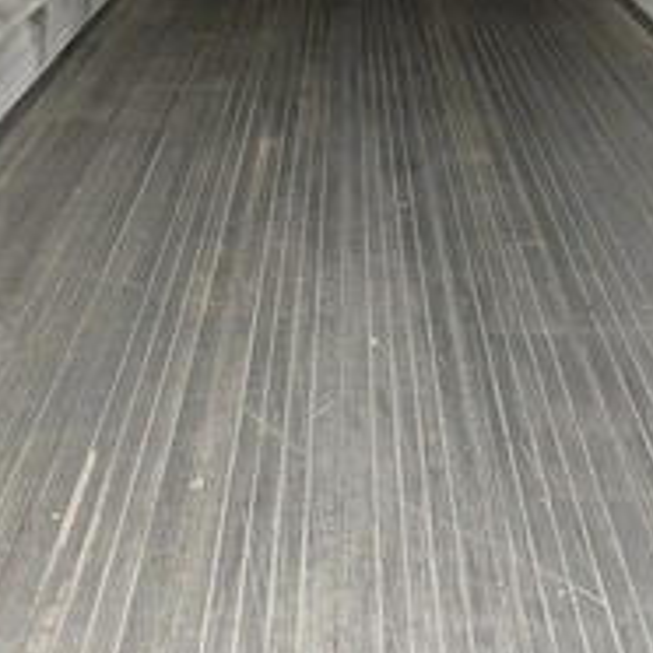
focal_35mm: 55
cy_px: 242
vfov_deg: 30.9
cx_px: 390
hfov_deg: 31.0
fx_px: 1174
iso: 40
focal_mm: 3
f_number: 1.8
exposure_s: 1/122
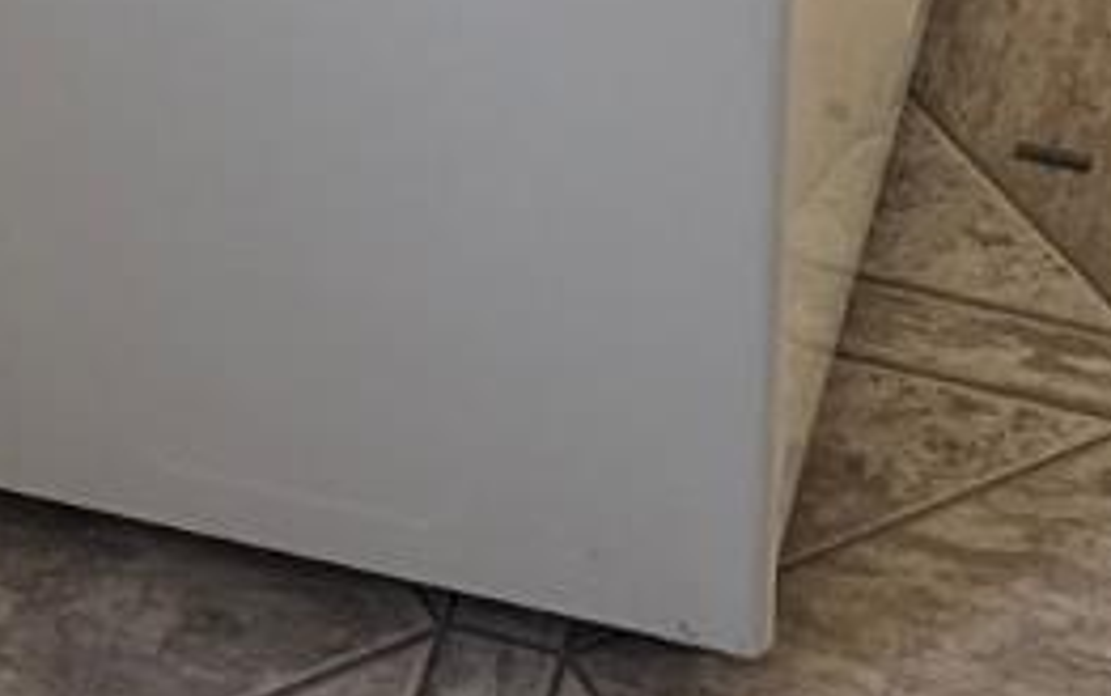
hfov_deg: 13.2
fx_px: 4786
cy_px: -1513
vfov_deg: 7.2
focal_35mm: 158
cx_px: 284
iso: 125
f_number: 1.6
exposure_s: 1/121
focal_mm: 5.1
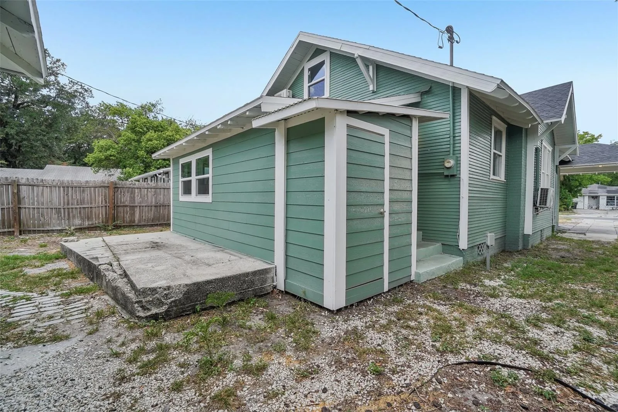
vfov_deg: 77.3
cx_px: 309
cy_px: 206
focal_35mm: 15
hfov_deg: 100.4
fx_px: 257
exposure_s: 1/90
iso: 100
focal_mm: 10
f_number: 8
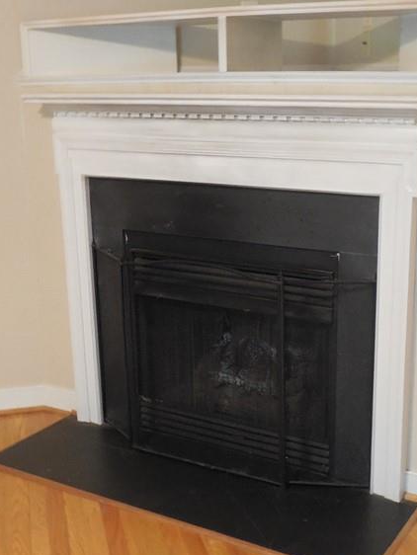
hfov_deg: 28.6
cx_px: 234
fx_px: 819
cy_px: 300
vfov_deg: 37.5
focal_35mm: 51
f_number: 3.5
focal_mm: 5
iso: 450
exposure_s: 1/8
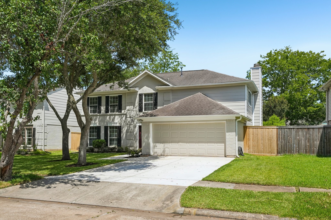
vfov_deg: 41.1
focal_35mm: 32
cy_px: 110
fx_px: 294
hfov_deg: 58.7
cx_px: 166
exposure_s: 1/1500
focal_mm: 32
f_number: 8
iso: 400
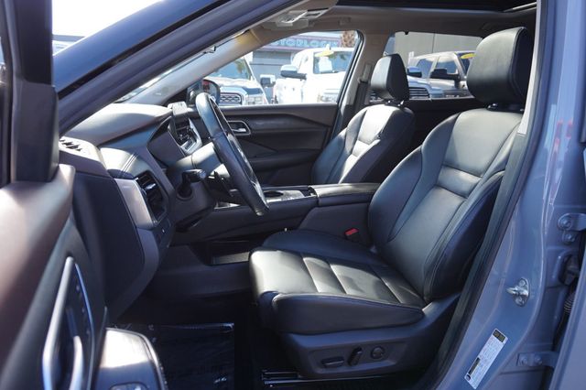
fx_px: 390
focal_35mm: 24
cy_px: 195
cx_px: 293
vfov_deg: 53.1
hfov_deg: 73.8
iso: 100
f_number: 4.5
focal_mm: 16
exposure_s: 1/60
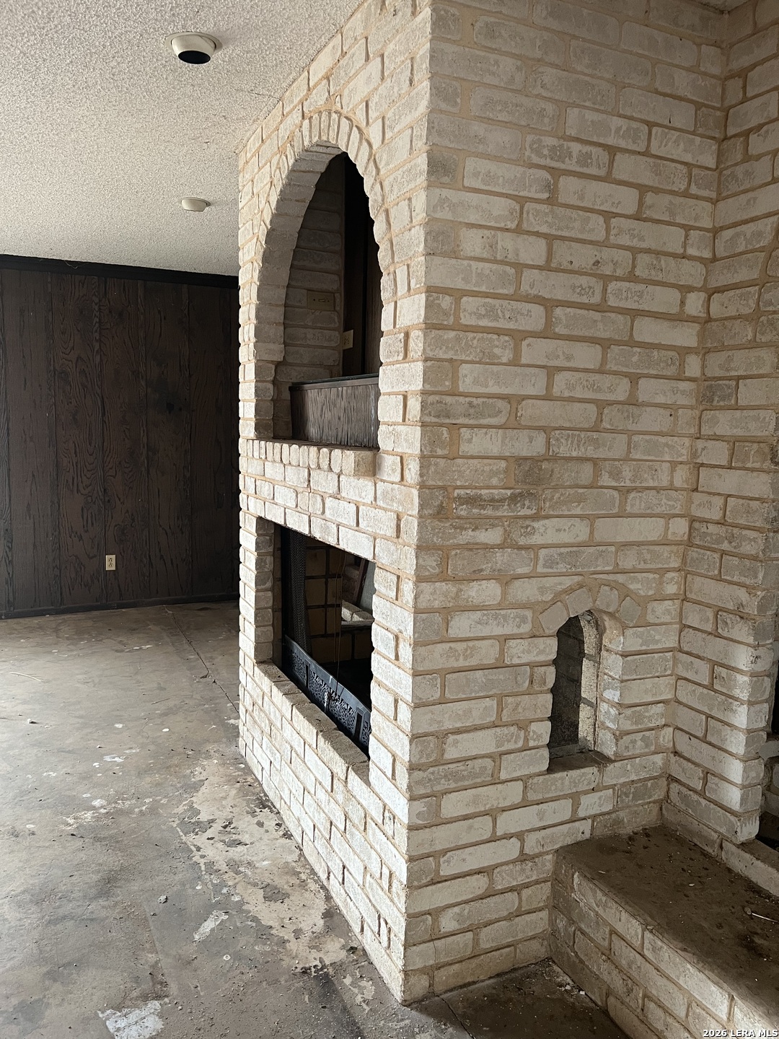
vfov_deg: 67.3
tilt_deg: -7.8
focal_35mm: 26
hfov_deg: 53.1
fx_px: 780
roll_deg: -0.3
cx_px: 390
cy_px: 520
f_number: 1.5
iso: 200
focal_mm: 5.7
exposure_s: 1/60
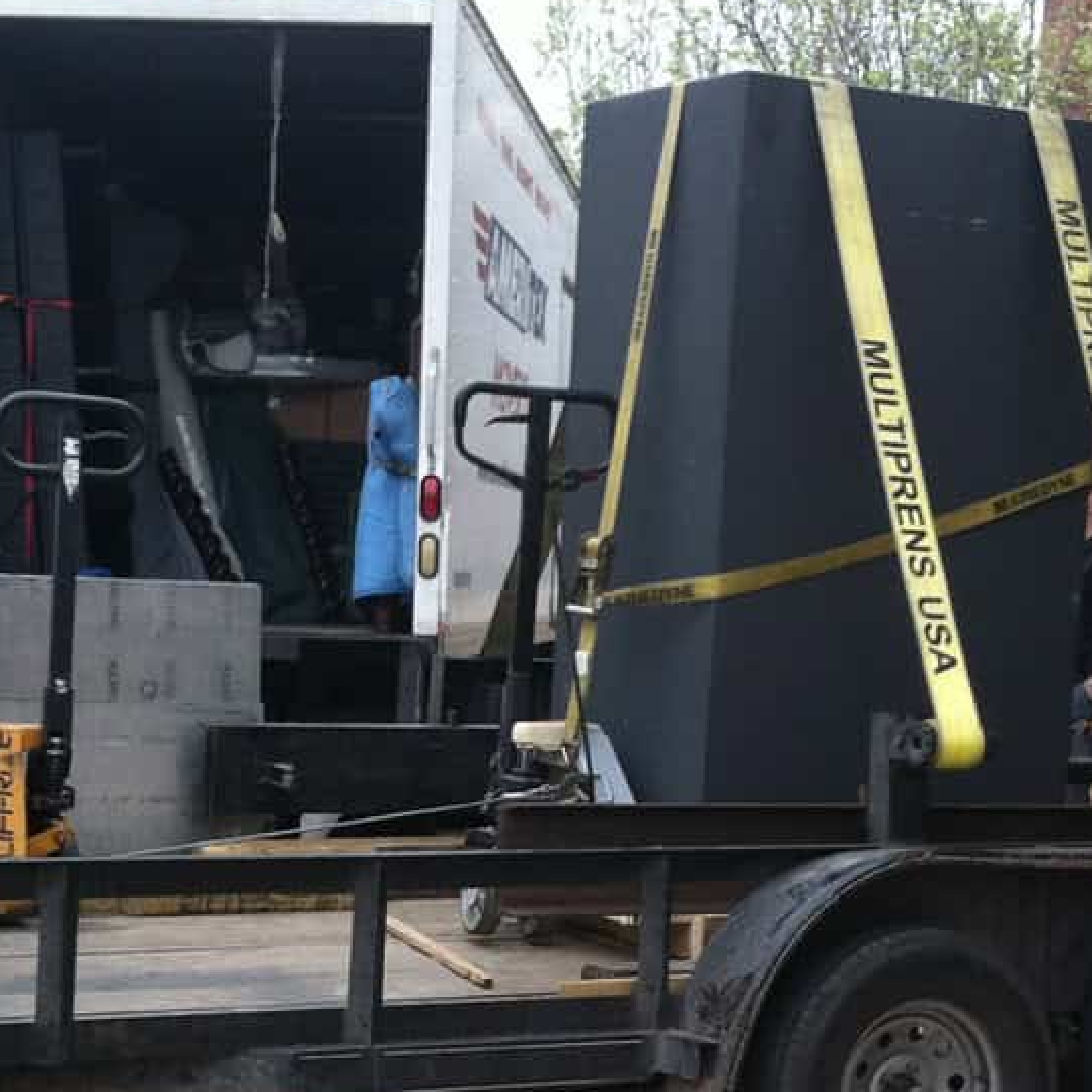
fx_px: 3069
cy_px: 849
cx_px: 594
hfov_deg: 20.2
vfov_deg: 20.0
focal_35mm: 86
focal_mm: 3.9
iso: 80
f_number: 2.8
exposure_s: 1/144
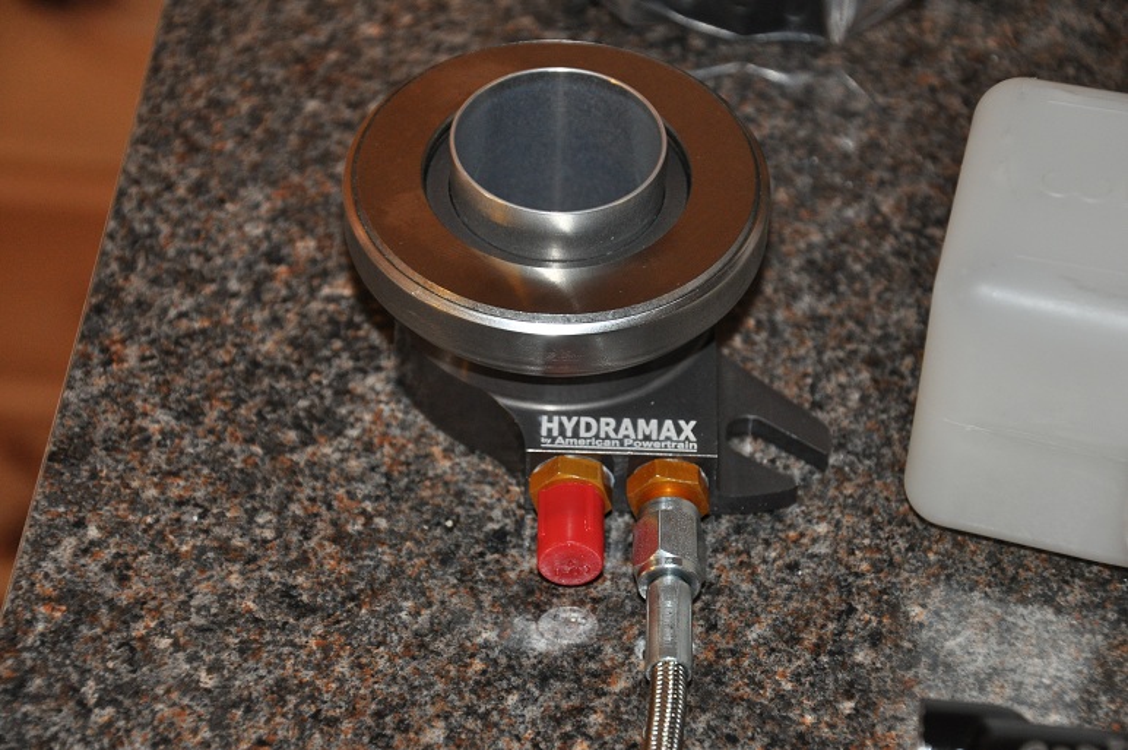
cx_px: 564
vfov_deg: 12.2
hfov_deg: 18.2
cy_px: 375
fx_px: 3521
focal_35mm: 112
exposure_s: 1/60
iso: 800
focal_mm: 75
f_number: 5.3
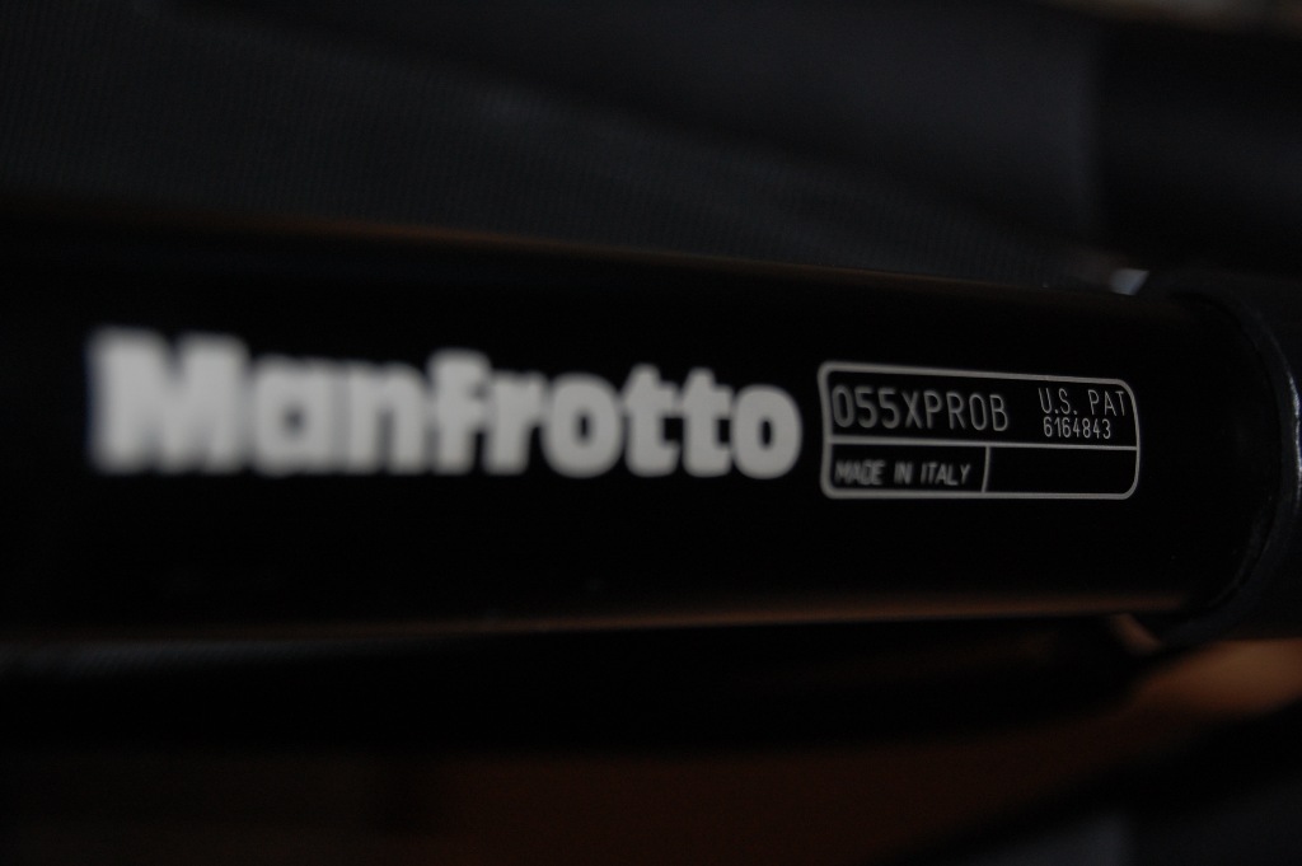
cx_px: 651
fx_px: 2981
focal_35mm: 82
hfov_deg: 24.6
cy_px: 433
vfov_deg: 16.5
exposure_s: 1/60
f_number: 5.6
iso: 400
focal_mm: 55
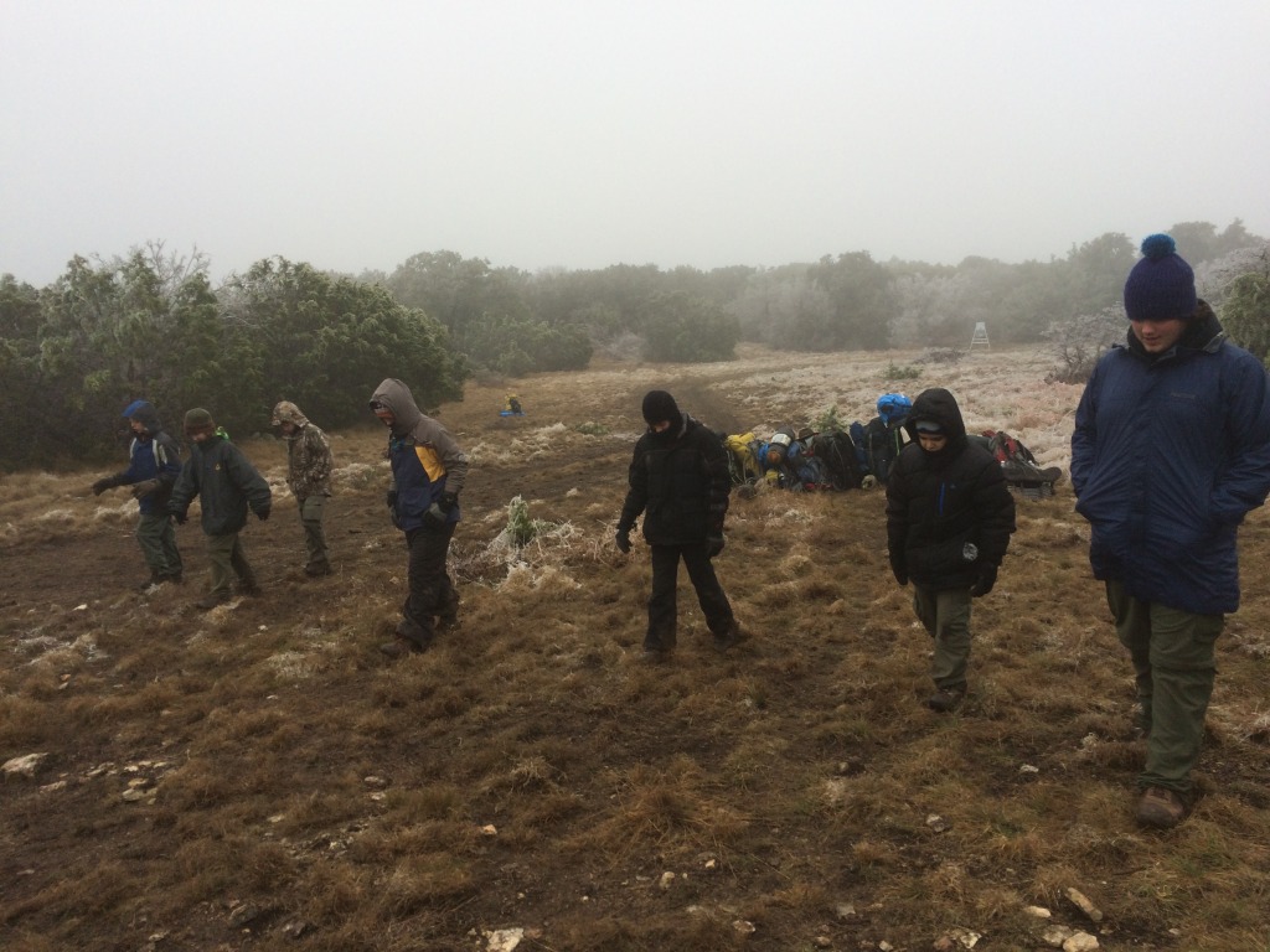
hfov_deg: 61.7
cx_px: 635
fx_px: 1064
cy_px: 476
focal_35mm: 29
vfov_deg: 48.2
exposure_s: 1/291
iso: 32
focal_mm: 4.15
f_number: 2.2
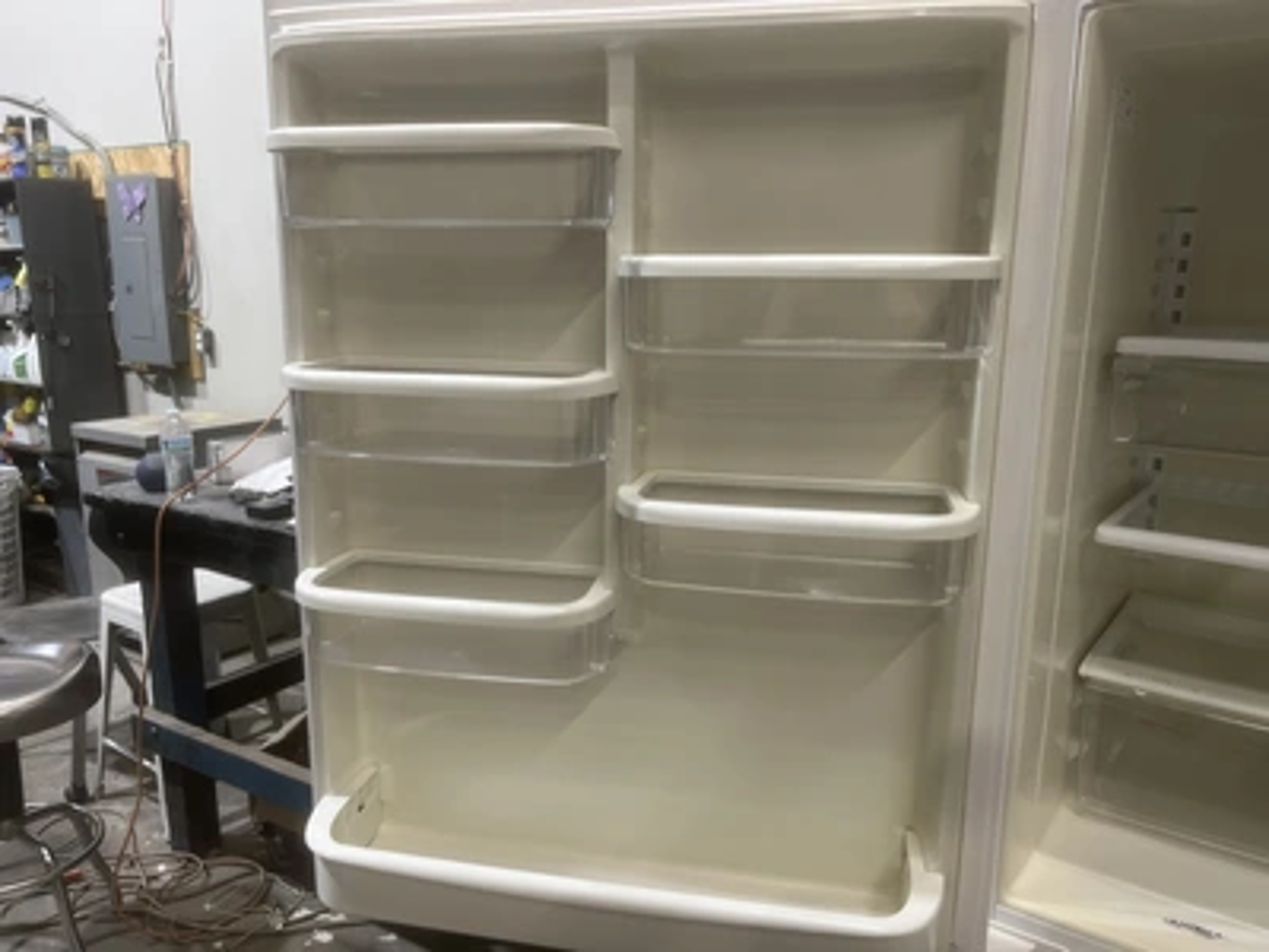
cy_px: 476
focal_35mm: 26
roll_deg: -0.5
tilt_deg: -12.3
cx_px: 634
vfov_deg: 53.1
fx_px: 953
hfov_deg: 67.3
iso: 125
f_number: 1.6
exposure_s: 1/120
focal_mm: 5.1
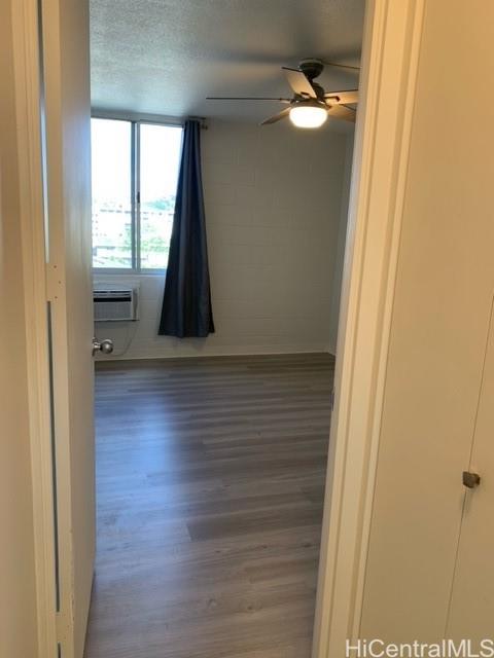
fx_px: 495
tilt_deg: -11.3
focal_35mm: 26
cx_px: 247
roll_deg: -2.1
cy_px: 329
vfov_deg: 67.3
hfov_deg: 53.1
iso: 64
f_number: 1.8
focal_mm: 4.25
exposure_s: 1/60
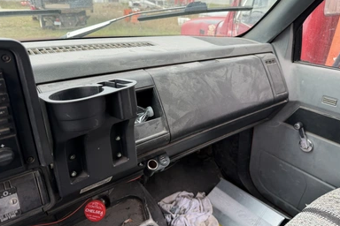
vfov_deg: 49.4
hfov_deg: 69.4
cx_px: 173
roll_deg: -1.1
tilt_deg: -19.8
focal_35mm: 26
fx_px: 246
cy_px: 96
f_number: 1.78
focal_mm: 6.76
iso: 64
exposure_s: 1/229
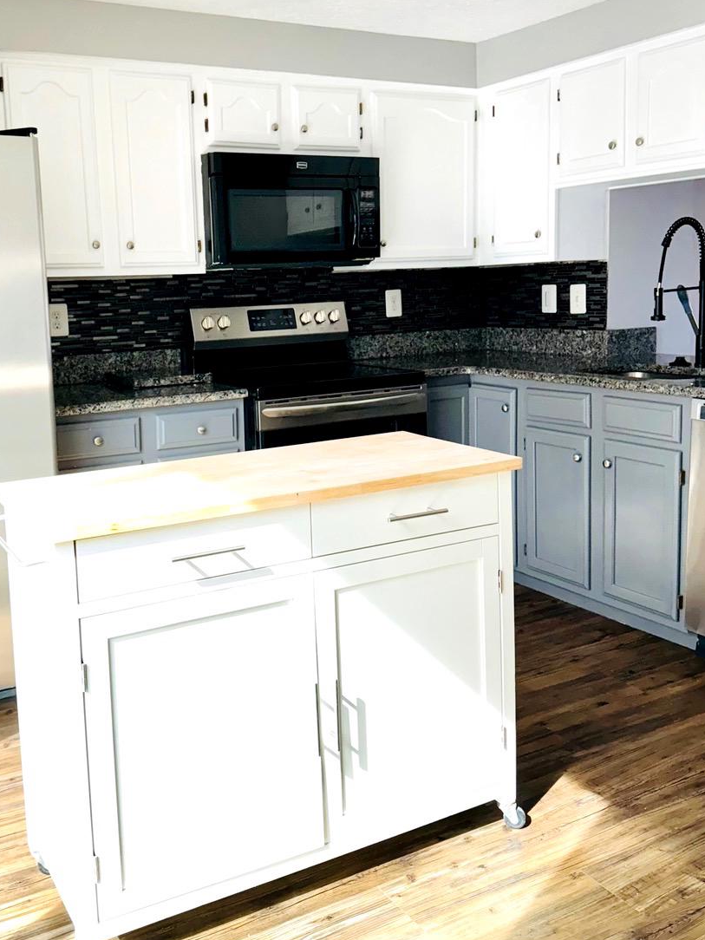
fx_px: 923
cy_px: 394
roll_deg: +2.2
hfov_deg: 41.5
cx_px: 271
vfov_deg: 53.7
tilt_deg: -7.0
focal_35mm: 34
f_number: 1.78
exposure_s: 1/822
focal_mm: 6.86
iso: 320
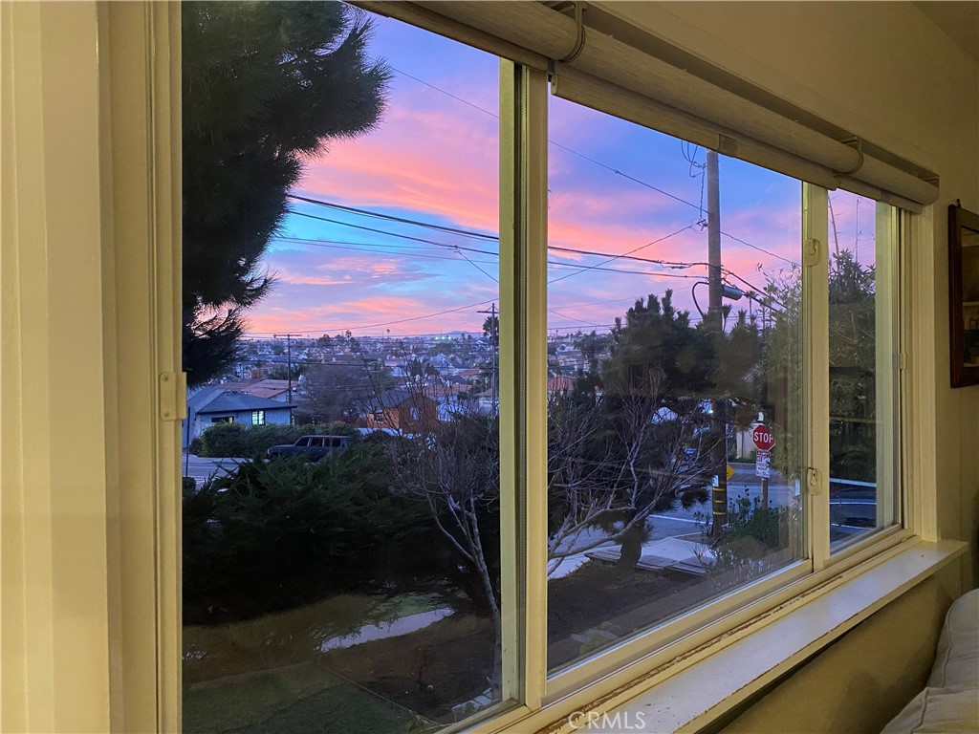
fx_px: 735
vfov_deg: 53.1
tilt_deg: -1.7
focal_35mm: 26
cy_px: 367
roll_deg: -0.2
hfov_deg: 67.3
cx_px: 490
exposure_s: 1/60
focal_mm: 4.25
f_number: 1.8
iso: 400
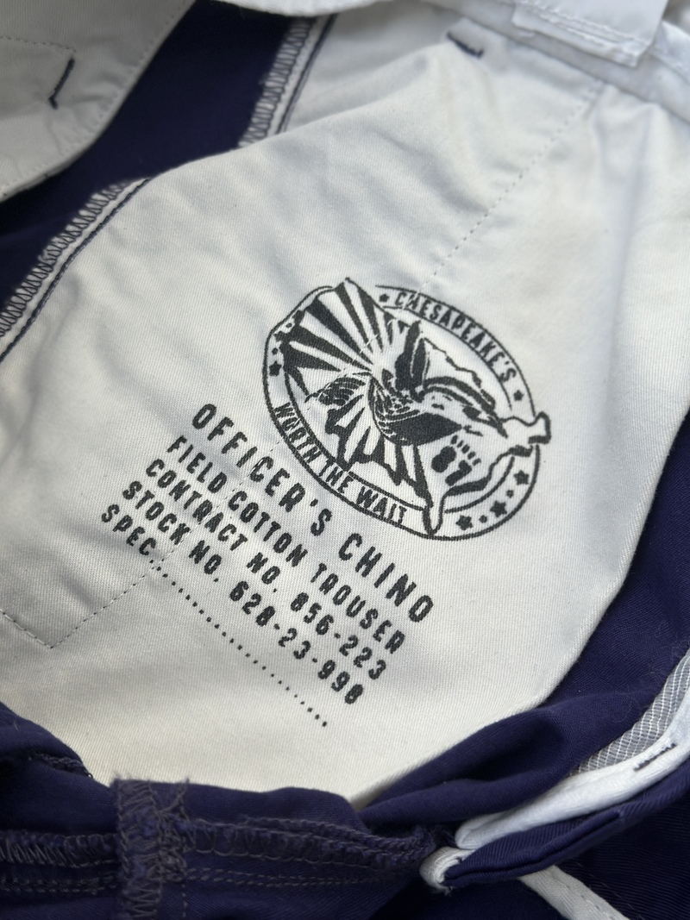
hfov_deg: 30.3
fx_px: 1276
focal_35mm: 48
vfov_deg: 39.7
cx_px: 345
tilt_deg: -66.4
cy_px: 460
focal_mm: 6.86
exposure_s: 1/2809
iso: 80
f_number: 1.78
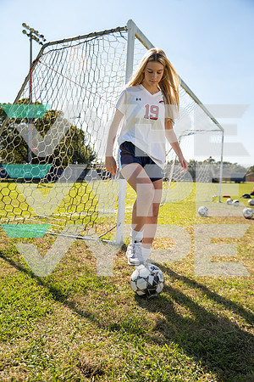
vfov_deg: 65.5
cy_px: 191
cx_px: 127
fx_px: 296
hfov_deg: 46.4
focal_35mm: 28
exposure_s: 1/640
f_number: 3.2
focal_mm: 28
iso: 100
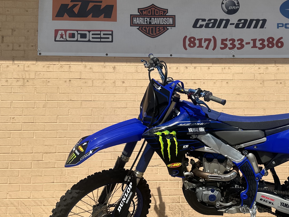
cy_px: 109
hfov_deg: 41.4
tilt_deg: +6.1
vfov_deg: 32.2
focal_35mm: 45
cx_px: 197
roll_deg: +0.3
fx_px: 376
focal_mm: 6.86
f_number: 1.78
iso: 80
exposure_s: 1/8197
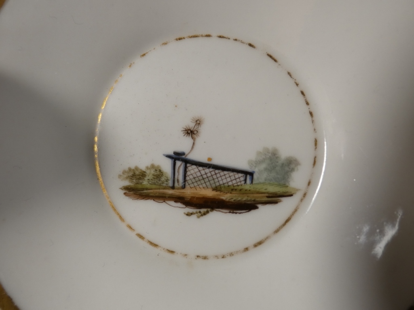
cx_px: 207
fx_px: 275
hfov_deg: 73.9
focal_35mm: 23
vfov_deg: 58.9
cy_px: 155
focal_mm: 4.1
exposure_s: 1/200
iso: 80
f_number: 3
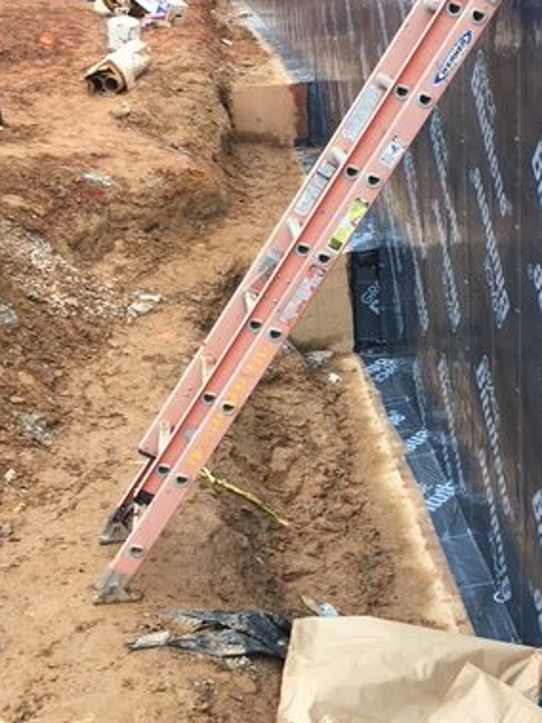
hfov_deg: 29.3
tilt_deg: -17.9
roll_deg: +3.1
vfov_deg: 38.8
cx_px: 387
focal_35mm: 49
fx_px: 1024
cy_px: 300
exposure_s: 1/120
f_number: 2.2
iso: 40
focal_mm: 4.15
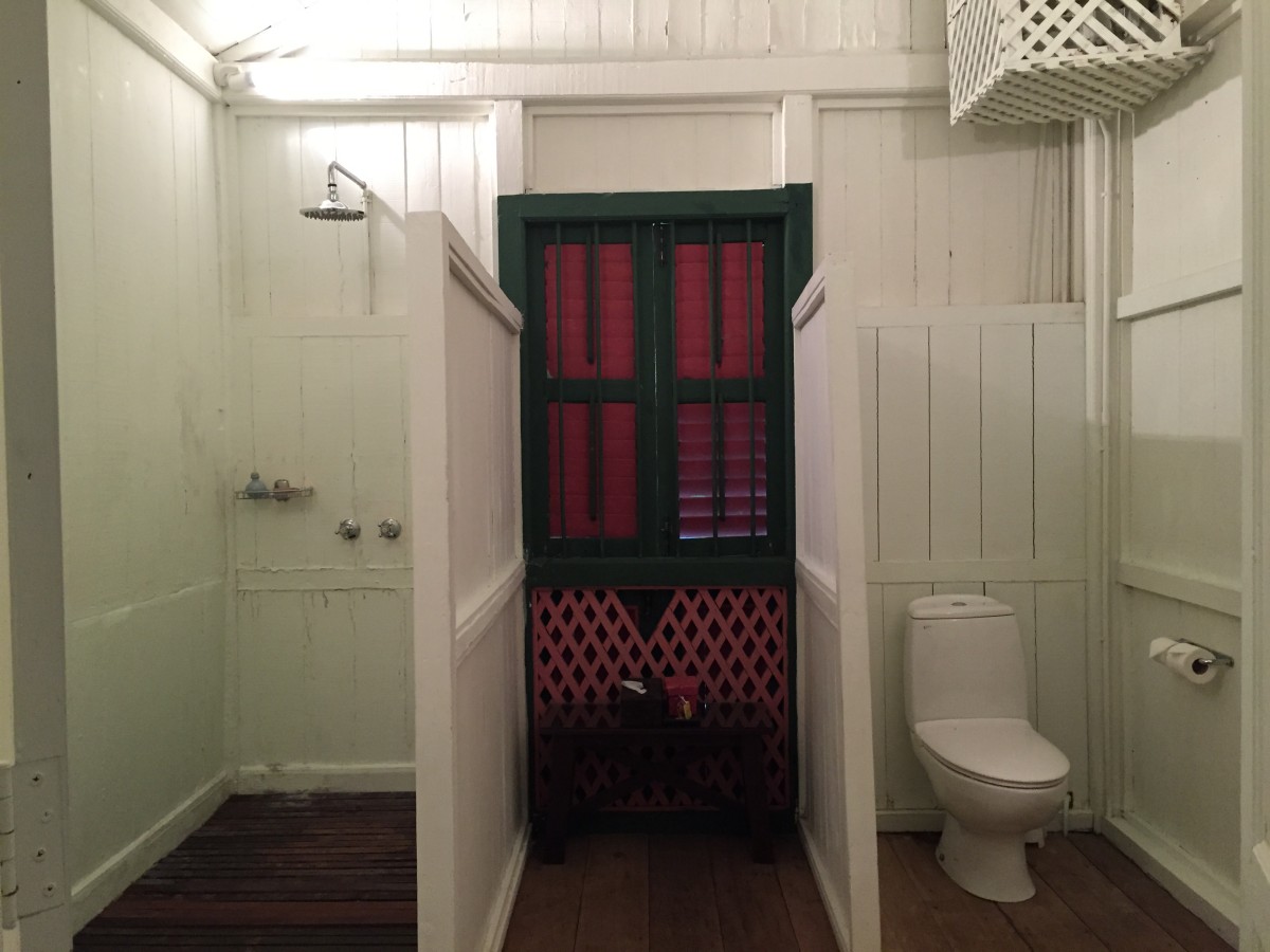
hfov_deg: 61.7
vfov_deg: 48.2
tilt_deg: -1.7
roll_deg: +0.0
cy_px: 476
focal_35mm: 29
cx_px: 635
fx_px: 1064
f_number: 2.2
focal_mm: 4.15
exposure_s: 1/33
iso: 250
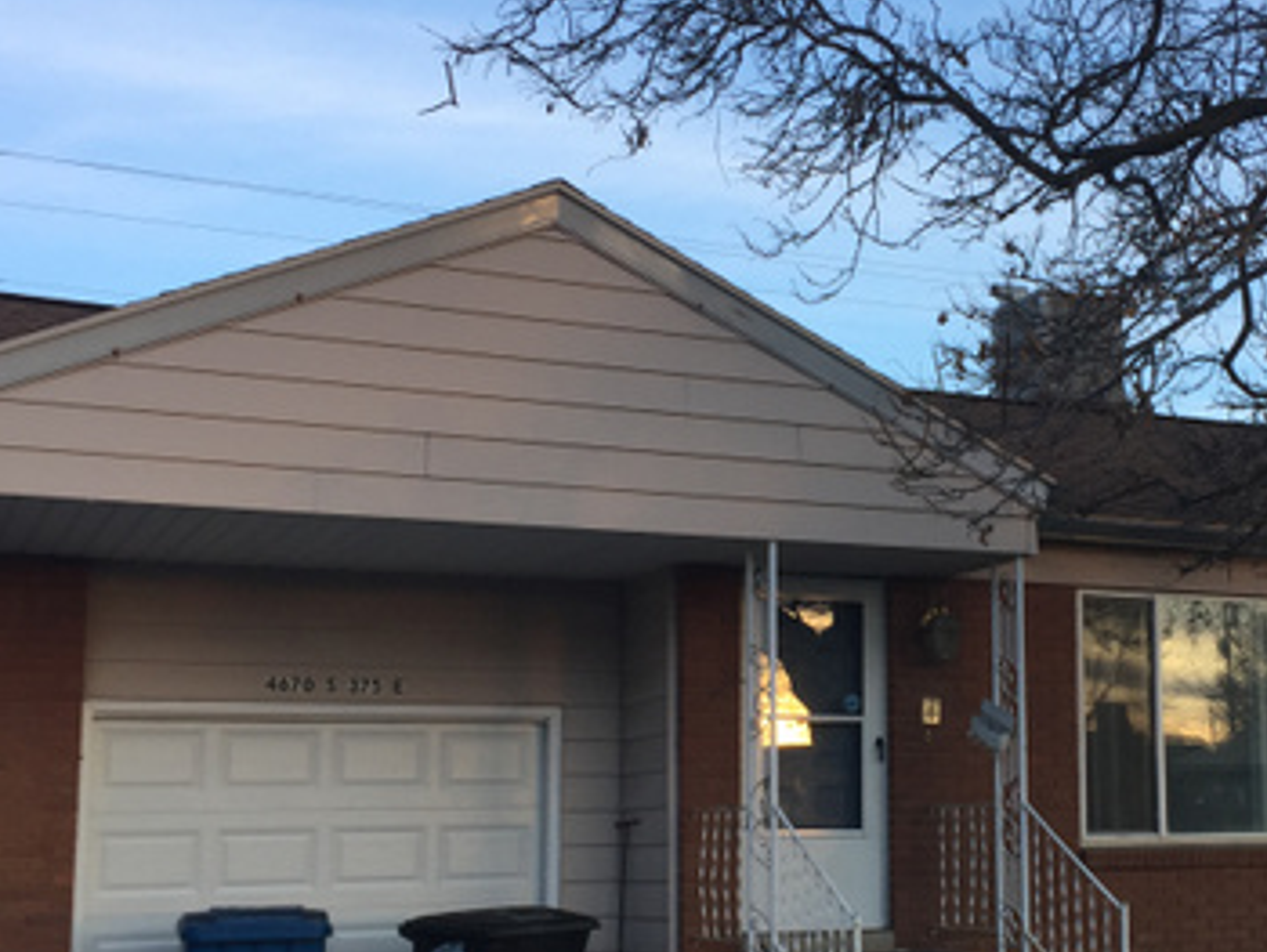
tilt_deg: +6.5
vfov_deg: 27.5
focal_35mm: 53
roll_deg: +1.4
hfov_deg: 35.6
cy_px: 601
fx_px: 1941
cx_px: 894
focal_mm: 4.15
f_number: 2.2
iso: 40
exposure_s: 1/120
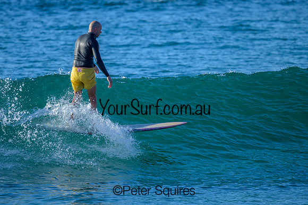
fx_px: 8785
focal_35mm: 1027
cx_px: 119
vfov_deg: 1.3
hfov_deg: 2.0
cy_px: 75
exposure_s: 1/2000
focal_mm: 800
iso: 560
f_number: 6.3
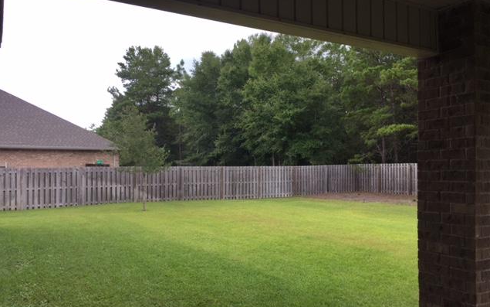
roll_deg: -2.7
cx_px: 245
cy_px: 178
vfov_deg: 40.5
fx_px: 414
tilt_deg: -0.4
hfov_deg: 61.2
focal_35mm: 31
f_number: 2.2
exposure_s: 1/412
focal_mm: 4.15
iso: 32
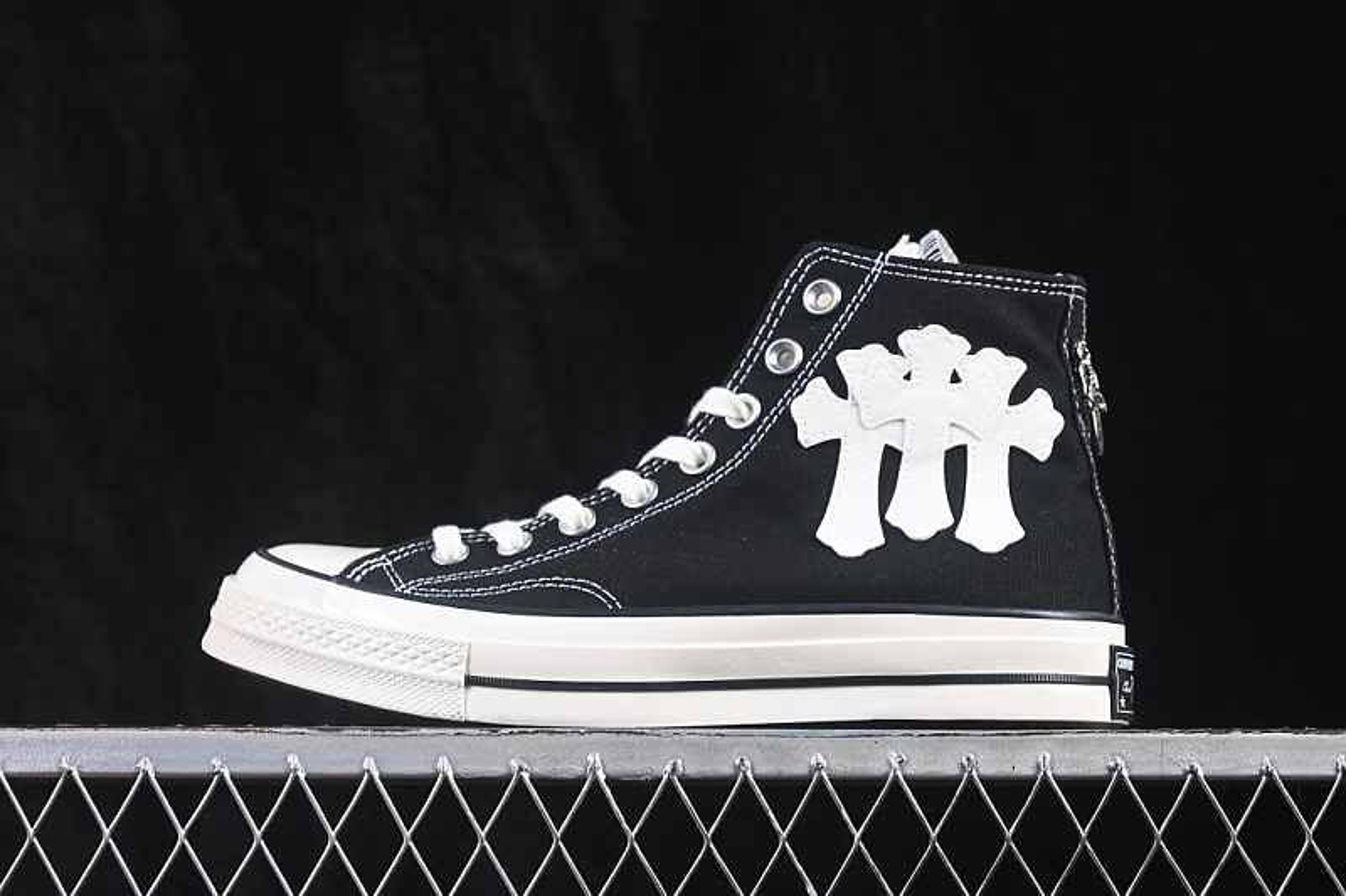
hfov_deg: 27.0
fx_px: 2803
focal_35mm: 75
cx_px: 673
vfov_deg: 18.2
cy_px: 448
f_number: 6.3
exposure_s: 1/60
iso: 160
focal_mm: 50
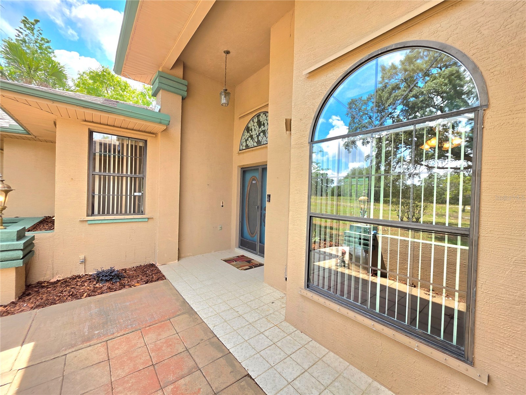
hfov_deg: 106.2
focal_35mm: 13
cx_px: 263
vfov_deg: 89.9
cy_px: 198
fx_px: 198
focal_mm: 2.2
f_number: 1.9
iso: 32
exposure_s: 1/333
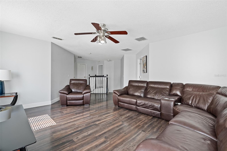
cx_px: 114
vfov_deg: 73.8
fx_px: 101
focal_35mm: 16
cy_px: 76
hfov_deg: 96.7
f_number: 9
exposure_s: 1/30
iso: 2000
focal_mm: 16
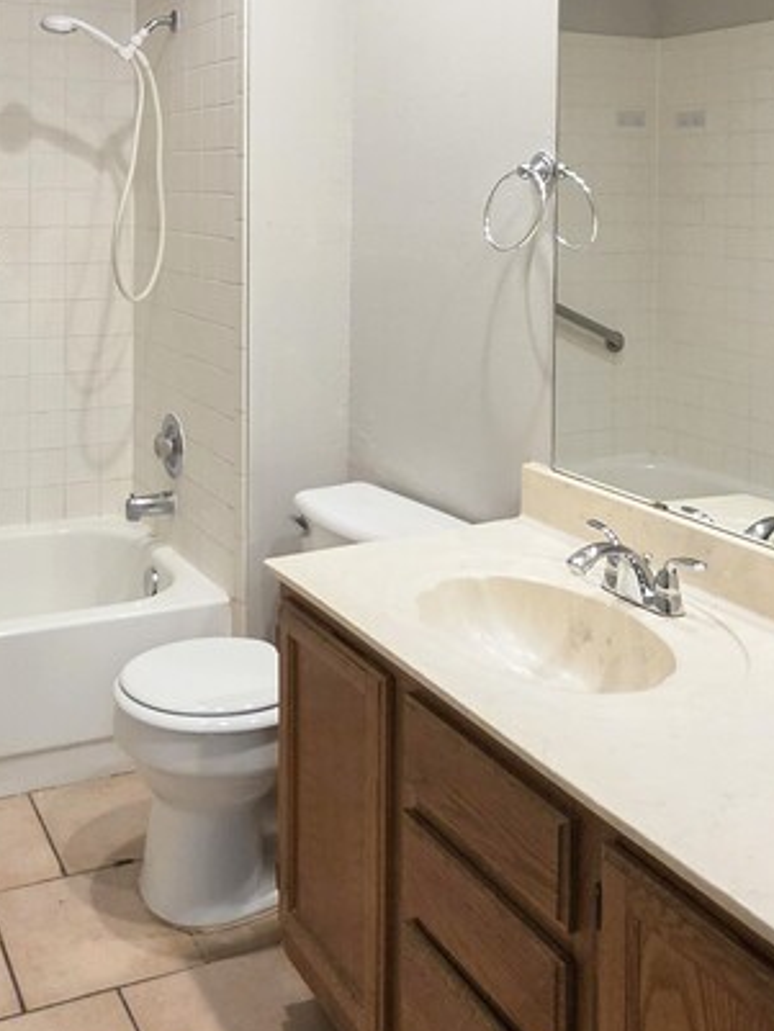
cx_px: 206
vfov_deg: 49.2
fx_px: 1043
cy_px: 190
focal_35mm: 35
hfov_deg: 39.7
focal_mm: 2.2
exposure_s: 1/120
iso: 250
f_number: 1.9
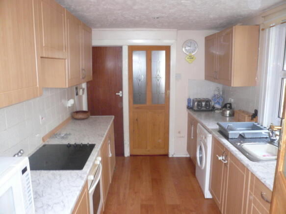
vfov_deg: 49.7
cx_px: 143
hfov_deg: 63.5
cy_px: 107
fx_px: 231
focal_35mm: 28
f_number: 2.8
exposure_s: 1/30
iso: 160
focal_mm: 4.6
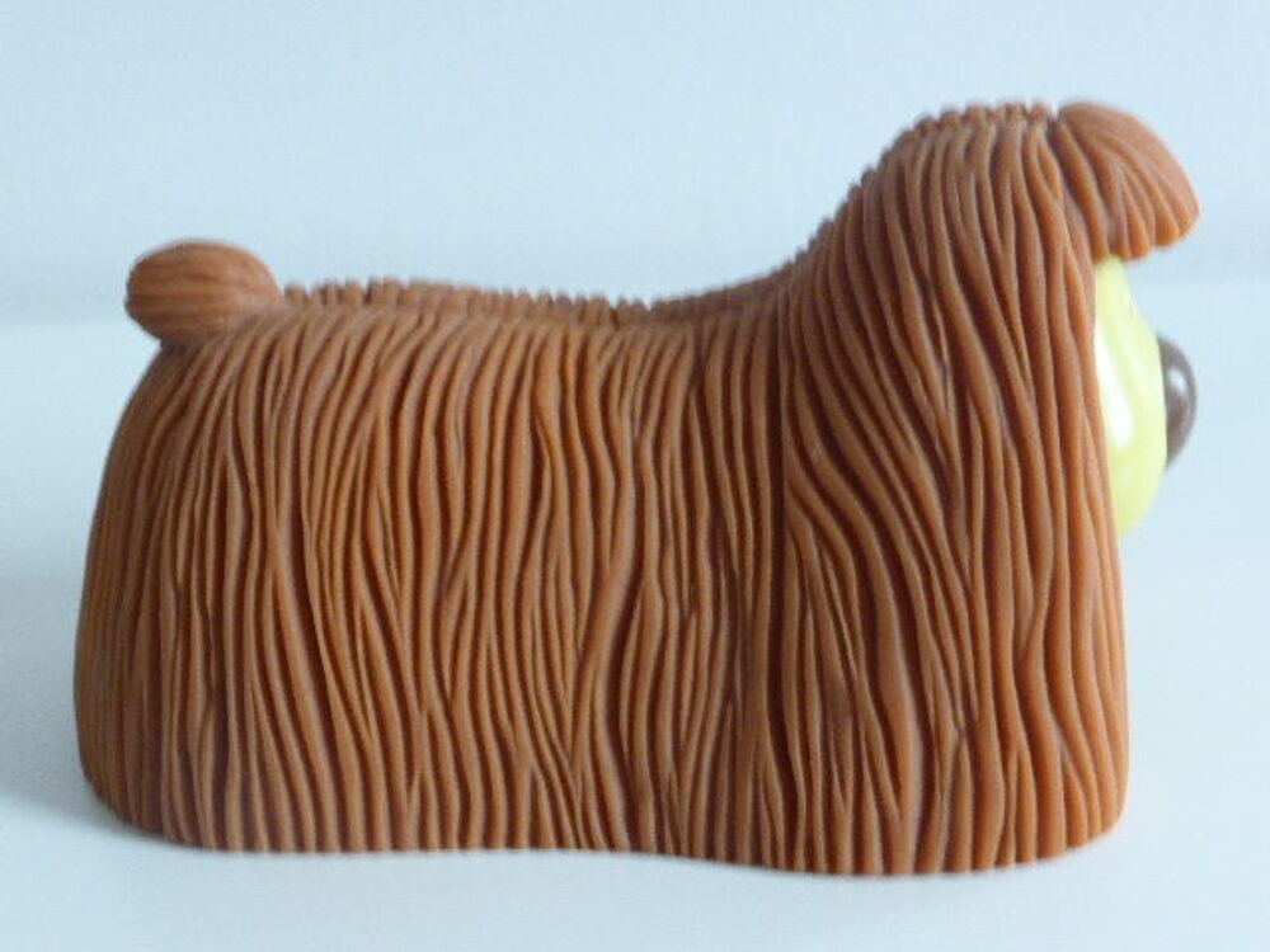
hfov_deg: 24.7
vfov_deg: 18.7
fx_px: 2898
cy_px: 476
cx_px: 635
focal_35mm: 79
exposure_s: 1/4
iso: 400
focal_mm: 13.3
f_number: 5
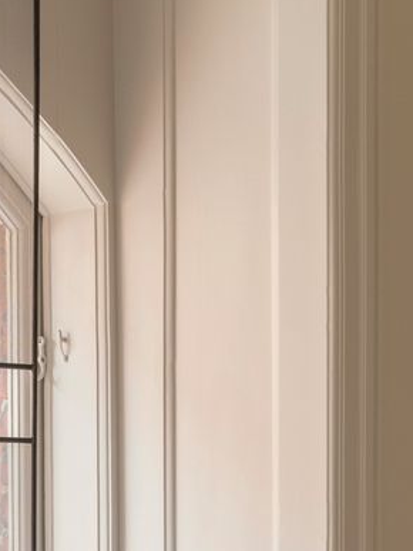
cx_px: -174
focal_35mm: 141
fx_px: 2244
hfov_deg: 10.2
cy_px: 408
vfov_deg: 14.0
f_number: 10
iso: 400
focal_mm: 40.3
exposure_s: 1
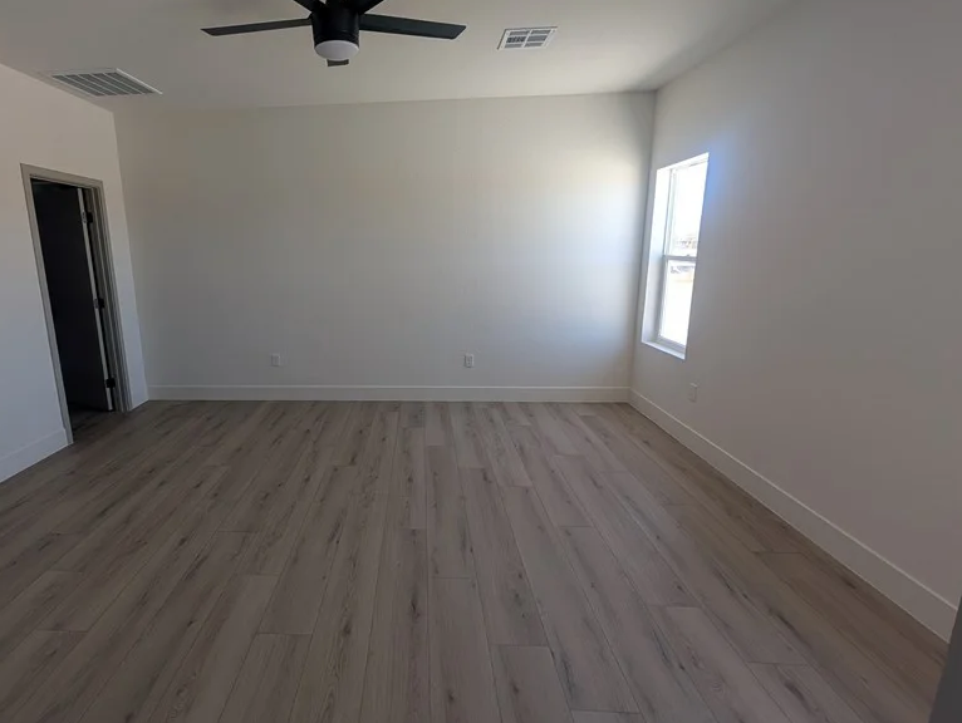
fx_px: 445
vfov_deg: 78.2
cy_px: 349
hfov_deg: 93.3
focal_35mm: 16
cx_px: 387
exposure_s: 1/251
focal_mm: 2.02
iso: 54
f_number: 1.7
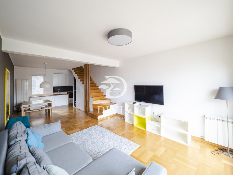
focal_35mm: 14
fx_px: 94
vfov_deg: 85.7
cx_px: 116
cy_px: 88
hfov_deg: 102.1
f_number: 4
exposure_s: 1/100
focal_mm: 7
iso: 400
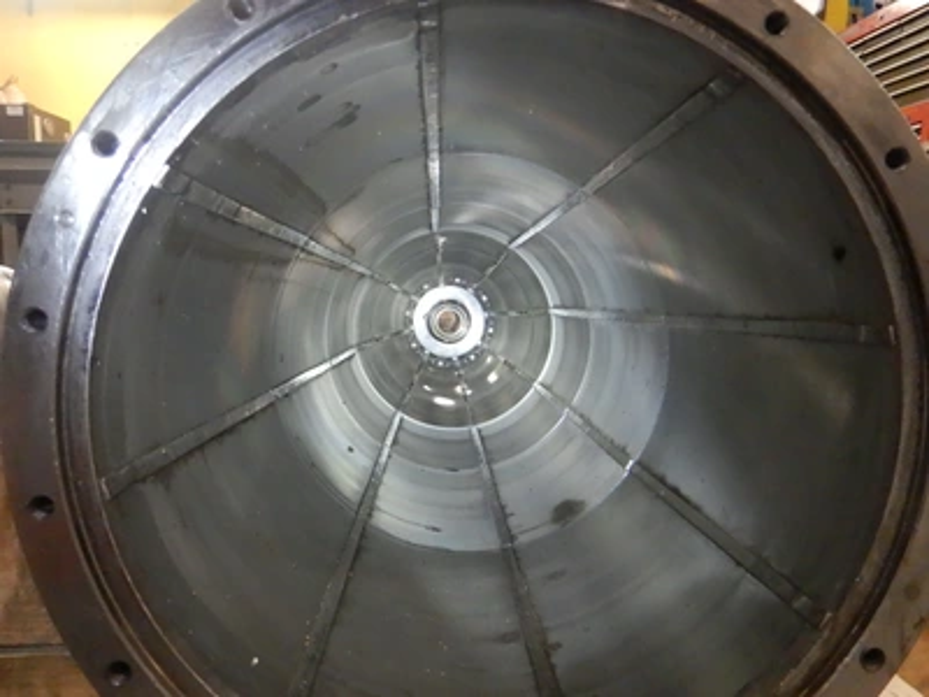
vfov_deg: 56.8
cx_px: 464
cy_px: 348
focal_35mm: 24
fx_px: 644
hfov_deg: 71.6
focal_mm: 4.3
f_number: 2.8
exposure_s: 1/100
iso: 1600
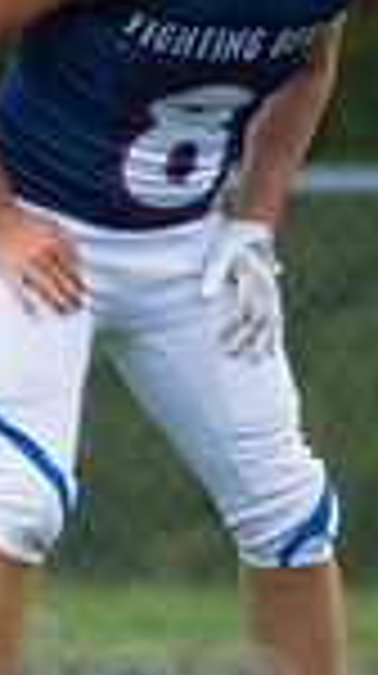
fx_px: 42338
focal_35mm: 2368
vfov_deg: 0.9
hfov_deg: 0.5
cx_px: -472
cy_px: 140
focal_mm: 390
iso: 6400
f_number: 5.6
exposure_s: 1/2000
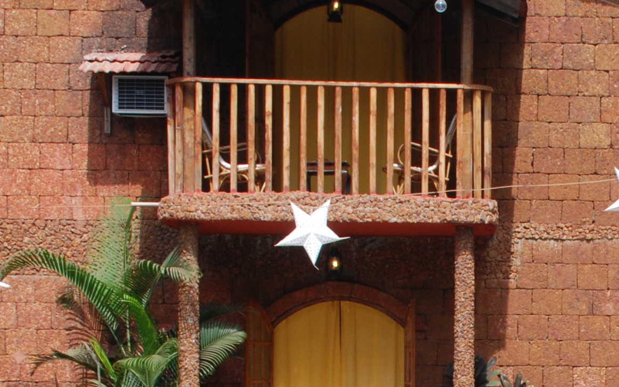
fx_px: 1890
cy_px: 462
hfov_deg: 18.3
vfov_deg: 11.5
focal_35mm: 112
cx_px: 537
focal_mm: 22
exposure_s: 1/100
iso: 200
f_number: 13
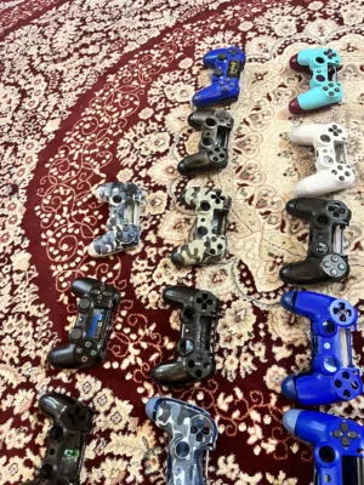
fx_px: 365
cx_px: 182
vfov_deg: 67.3
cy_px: 242
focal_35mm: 26
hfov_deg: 53.1
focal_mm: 5.1
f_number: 1.6
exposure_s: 1/56
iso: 500
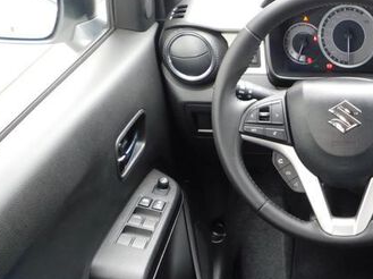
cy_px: 225
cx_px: 400
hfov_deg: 31.0
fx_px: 603
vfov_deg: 25.6
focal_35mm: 56
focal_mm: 4
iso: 140
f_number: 3
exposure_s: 1/30
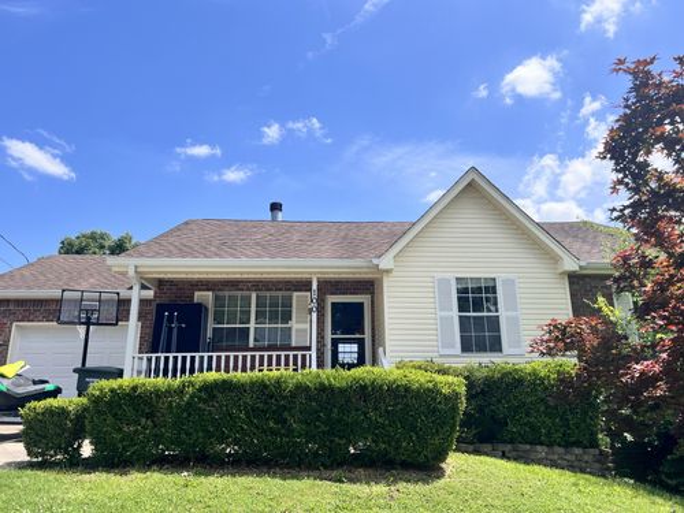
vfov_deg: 53.1
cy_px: 256
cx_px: 342
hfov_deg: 67.3
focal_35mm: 26
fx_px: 514
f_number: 1.5
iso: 50
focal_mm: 5.7
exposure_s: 1/3704
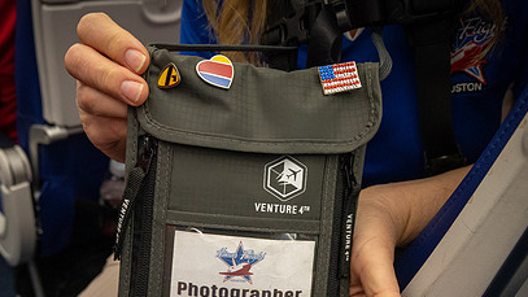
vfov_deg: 30.5
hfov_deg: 52.6
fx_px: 532
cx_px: 228
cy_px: 236
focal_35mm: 38
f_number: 6.3
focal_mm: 25.5
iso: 6400
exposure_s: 1/60
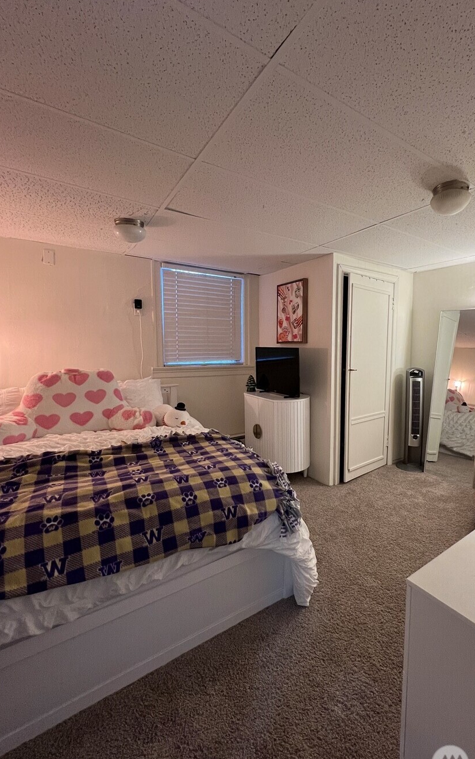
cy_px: 377
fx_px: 311
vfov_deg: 101.5
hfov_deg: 73.5
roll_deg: +0.7
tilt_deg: -4.6
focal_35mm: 15
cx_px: 297
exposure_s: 1/60
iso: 320
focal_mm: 1.57
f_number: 1.8
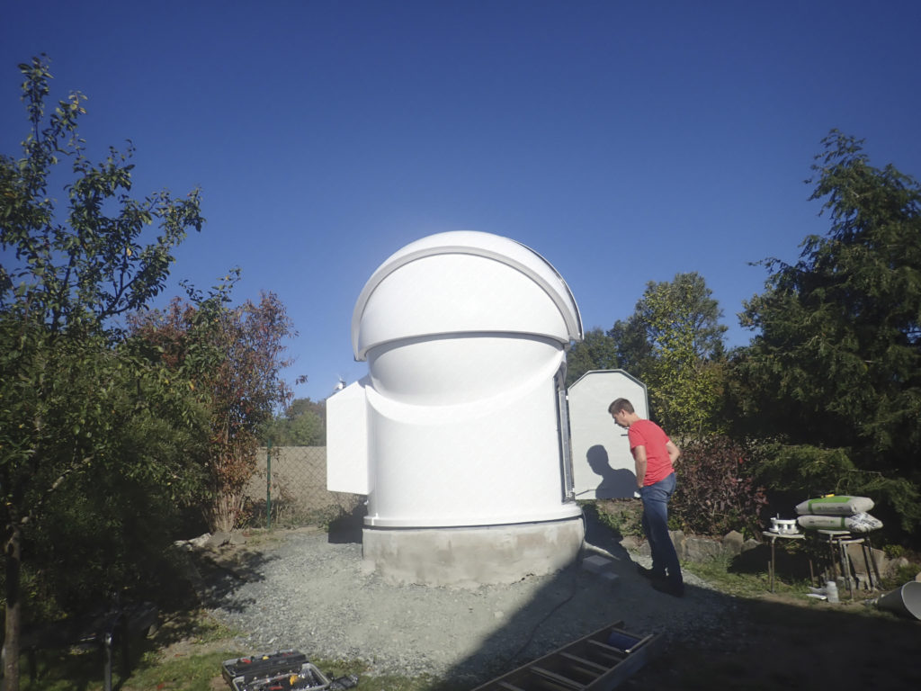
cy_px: 346
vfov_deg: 54.9
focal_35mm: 25
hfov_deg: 69.4
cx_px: 460
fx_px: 665
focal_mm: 4.5
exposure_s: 1/640
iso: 100
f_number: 5.6
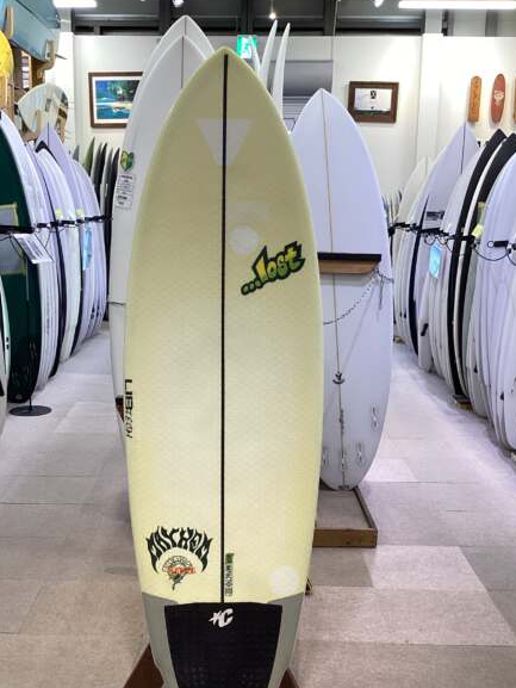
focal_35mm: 43
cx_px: 223
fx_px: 854
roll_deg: +0.3
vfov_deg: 43.8
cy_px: 374
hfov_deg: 33.6
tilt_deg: -12.4
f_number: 2.4
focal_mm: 3.3
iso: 80
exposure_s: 1/50
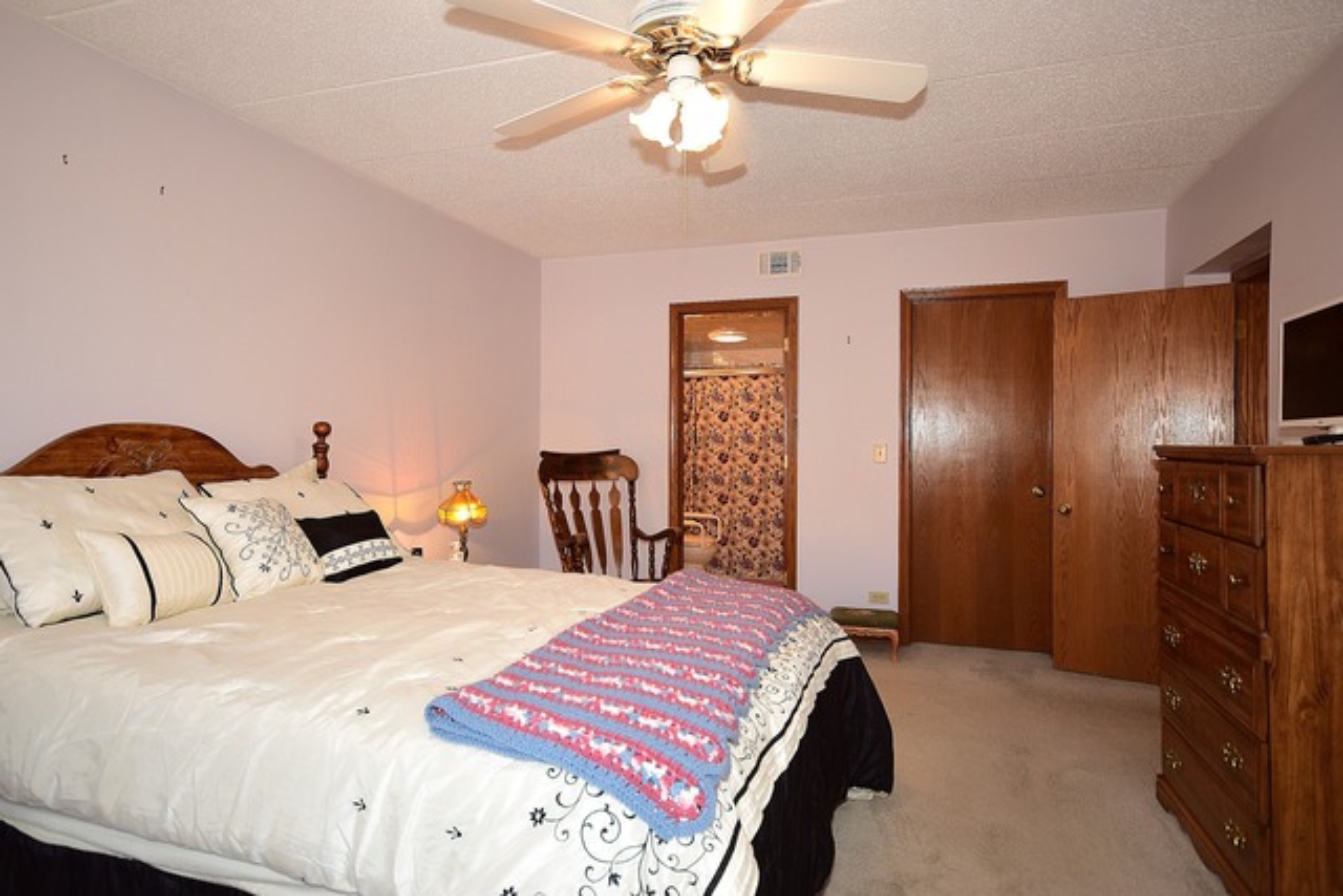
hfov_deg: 81.2
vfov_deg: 59.5
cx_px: 672
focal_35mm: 21
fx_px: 784
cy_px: 448
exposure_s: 1/60
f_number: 6.3
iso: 500
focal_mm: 14
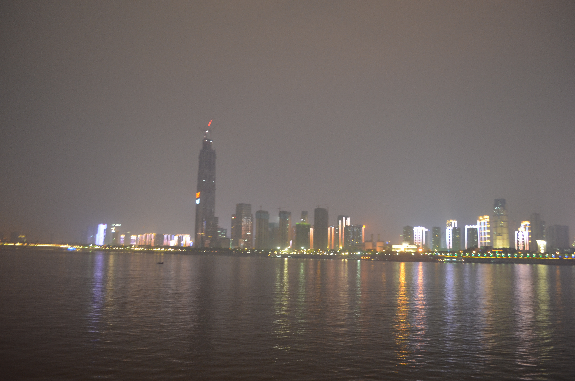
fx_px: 478
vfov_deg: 43.4
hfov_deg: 62.0
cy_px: 190
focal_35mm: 30
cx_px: 288
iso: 800
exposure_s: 1/1.6
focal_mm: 20
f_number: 4.5
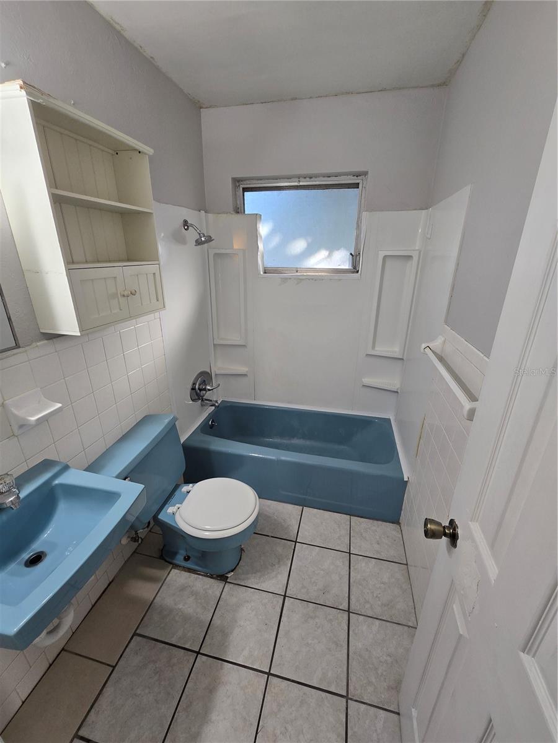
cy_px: 372
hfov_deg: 89.9
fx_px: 279
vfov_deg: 106.2
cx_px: 279
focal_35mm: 13
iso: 100
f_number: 2.2
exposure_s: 1/60
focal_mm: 2.2
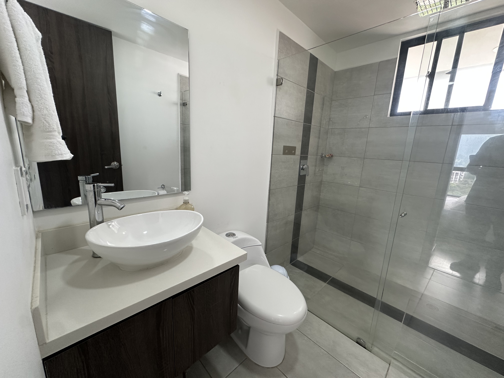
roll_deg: -2.7
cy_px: 189
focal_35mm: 14
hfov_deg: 102.1
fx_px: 204
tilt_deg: -13.9
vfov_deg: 85.7
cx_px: 252
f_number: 2.2
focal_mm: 2.22
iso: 160
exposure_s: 1/99
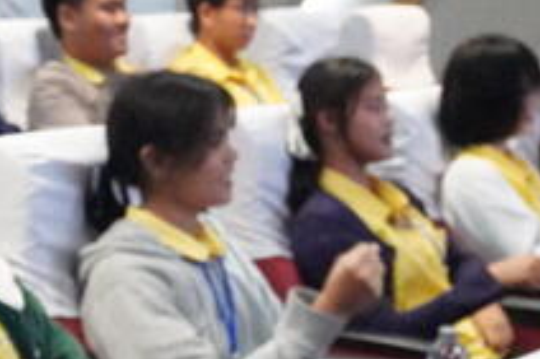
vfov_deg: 11.2
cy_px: 195
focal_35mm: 123
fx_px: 1836
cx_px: 135
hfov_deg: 16.6
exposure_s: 1/250
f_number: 5.6
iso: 16000
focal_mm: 27
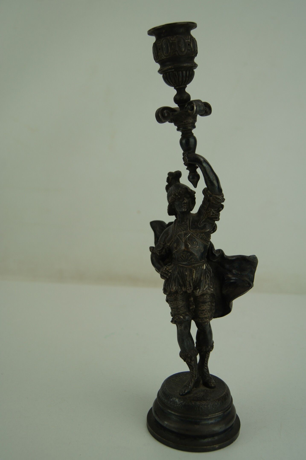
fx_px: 575
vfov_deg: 43.7
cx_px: 153
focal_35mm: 45
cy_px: 230
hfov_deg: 29.8
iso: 100
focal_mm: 30
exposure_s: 1/160
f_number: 4.5
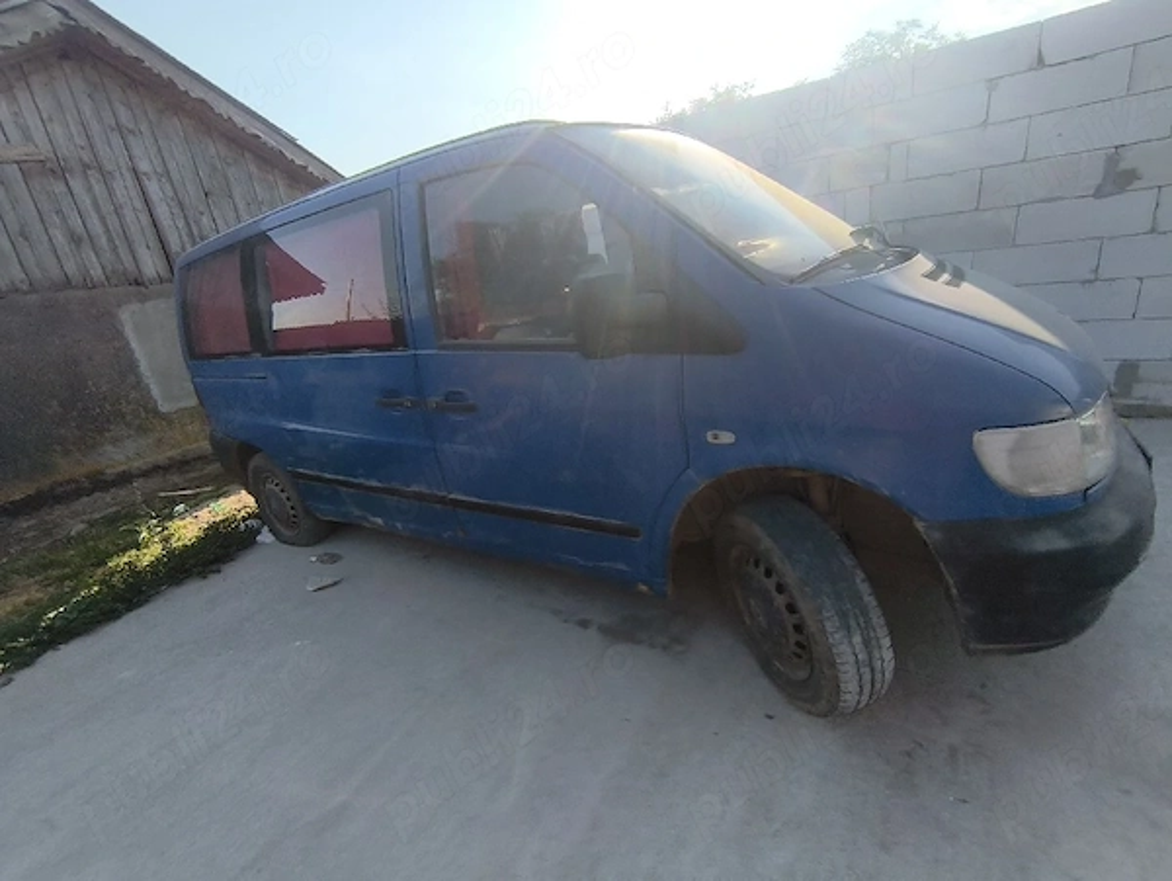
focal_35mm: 15
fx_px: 508
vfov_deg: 81.8
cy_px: 440
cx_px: 586
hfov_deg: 98.1
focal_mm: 1.65
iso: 50
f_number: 2.2
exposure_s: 1/2000
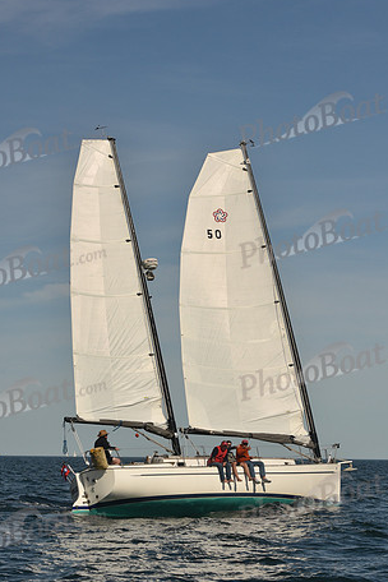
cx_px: 173
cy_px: 320
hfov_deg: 15.4
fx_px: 1439
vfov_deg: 22.9
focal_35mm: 89
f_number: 10
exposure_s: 1/640
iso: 250
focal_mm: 70
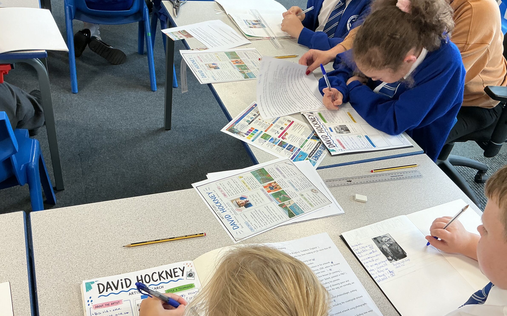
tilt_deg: -41.5
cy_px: 180
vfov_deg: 38.2
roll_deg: -14.2
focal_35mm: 33
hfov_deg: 58.1
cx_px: 269
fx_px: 456
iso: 40
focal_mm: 3
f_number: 1.8
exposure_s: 1/60
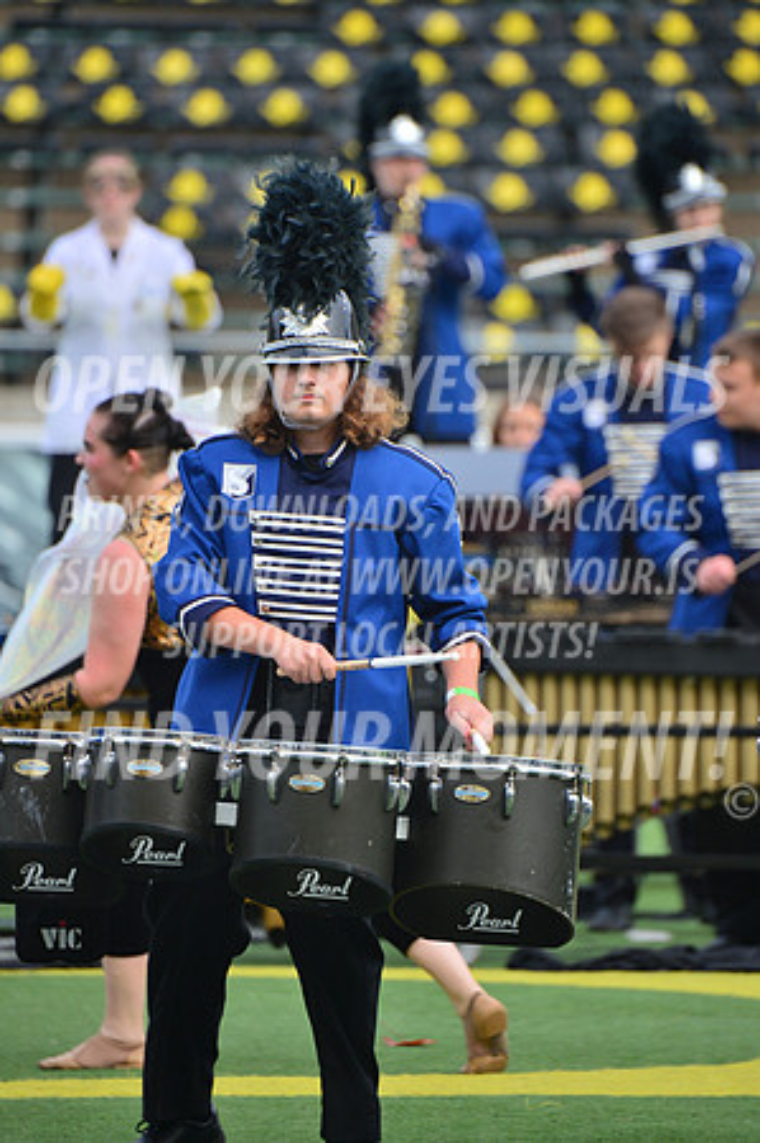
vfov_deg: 5.2
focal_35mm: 400
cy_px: 572
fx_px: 12695
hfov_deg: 3.4
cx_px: 380
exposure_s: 1/640
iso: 200
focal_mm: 400
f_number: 5.6
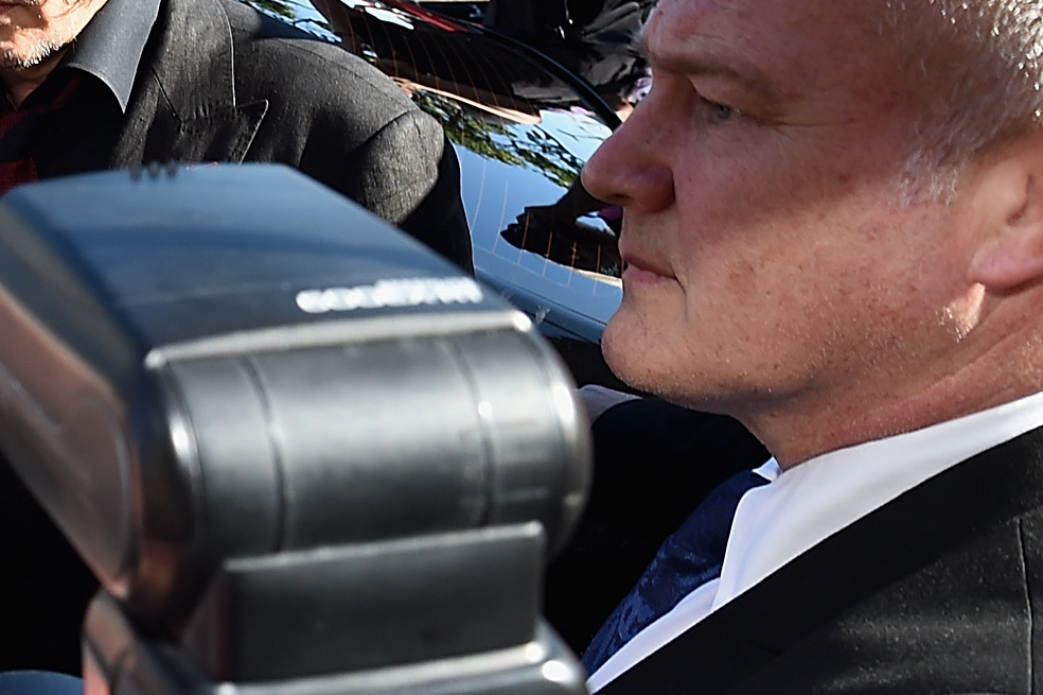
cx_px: -183
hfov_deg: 28.8
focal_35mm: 61
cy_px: 341
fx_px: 1766
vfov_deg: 22.2
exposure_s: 1/320
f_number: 8
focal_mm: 20
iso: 500
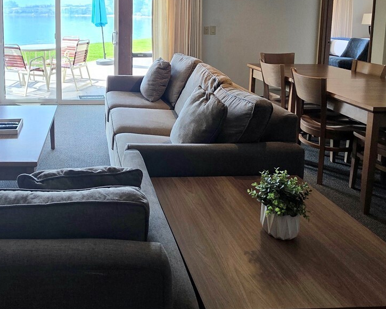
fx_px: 320
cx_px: 90
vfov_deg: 47.7
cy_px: 48
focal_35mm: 28
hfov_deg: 58.5
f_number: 1.9
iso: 64
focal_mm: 2.2
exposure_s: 1/120
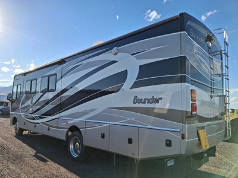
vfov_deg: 54.9
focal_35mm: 25
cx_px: 119
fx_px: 172
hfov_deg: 69.4
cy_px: 89
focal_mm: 4.69
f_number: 1.8
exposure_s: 1/2500
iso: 32
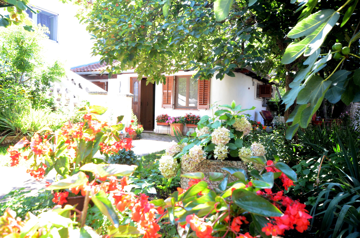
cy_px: 119
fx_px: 299
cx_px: 180
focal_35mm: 30
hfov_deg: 62.0
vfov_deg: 43.4
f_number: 6.3
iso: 1250
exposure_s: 1/200
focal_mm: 20
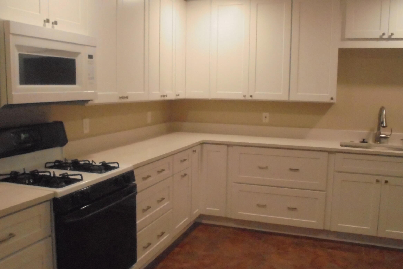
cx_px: 188
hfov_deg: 54.4
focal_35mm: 35
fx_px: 392
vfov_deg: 37.8
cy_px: 142
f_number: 3.5
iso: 800
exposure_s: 1/125
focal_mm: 4.6
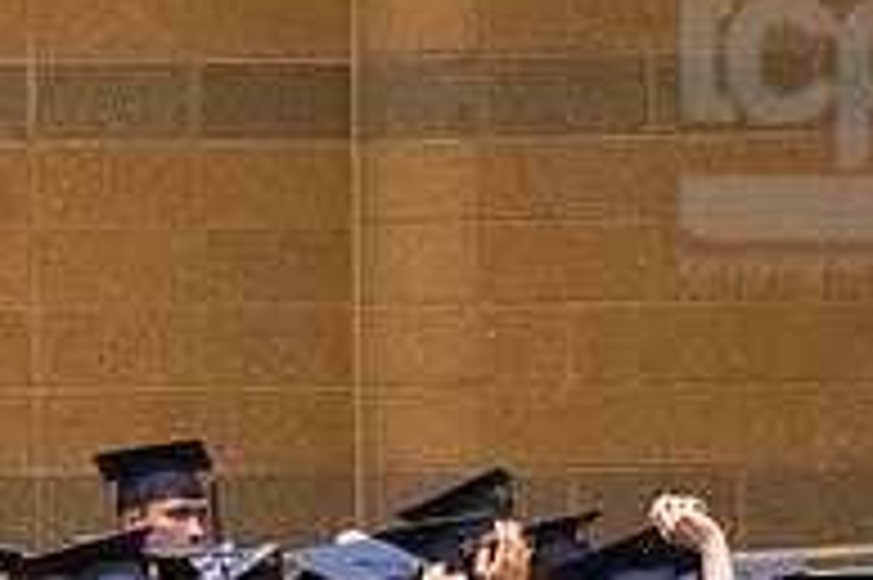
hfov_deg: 5.1
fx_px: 9764
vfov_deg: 3.4
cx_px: 180
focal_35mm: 403
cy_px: 737
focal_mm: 90
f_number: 4.5
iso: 8000
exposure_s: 1/250
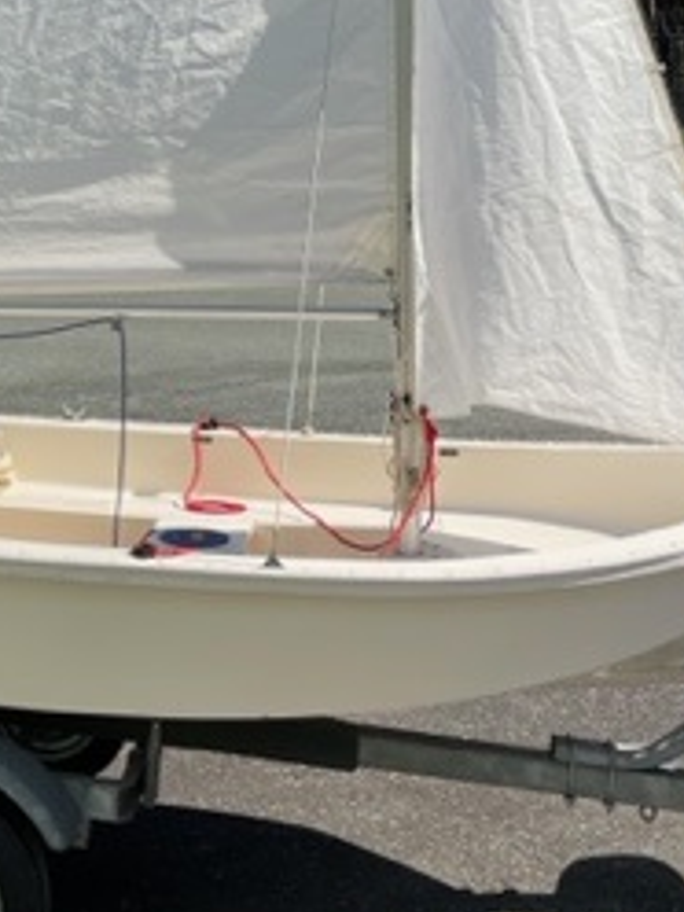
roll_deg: +4.8
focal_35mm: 67
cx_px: 210
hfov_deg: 21.8
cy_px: -151
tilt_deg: +5.3
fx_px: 1765
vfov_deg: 26.2
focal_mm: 4.2
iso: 32
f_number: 1.6
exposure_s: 1/3401
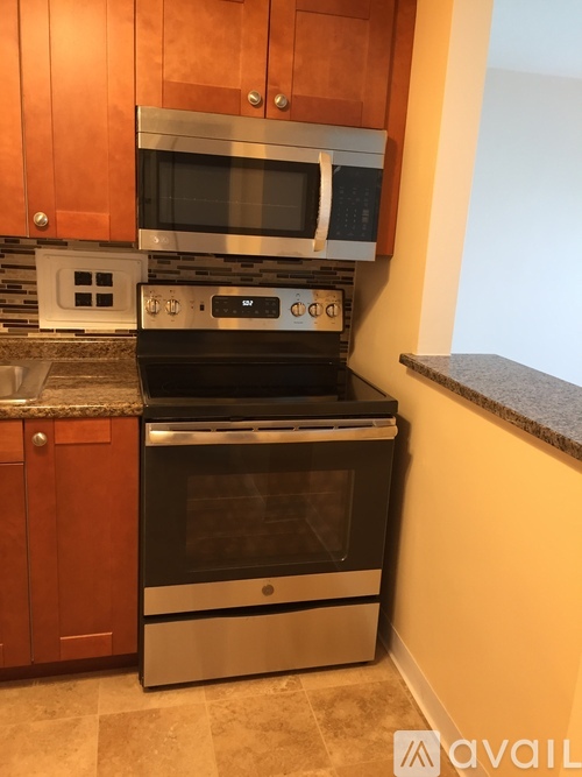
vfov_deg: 61.7
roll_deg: -3.4
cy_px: 388
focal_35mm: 29
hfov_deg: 48.2
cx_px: 291
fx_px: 650
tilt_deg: -13.4
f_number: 2.2
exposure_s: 1/30
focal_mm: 4.15
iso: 100
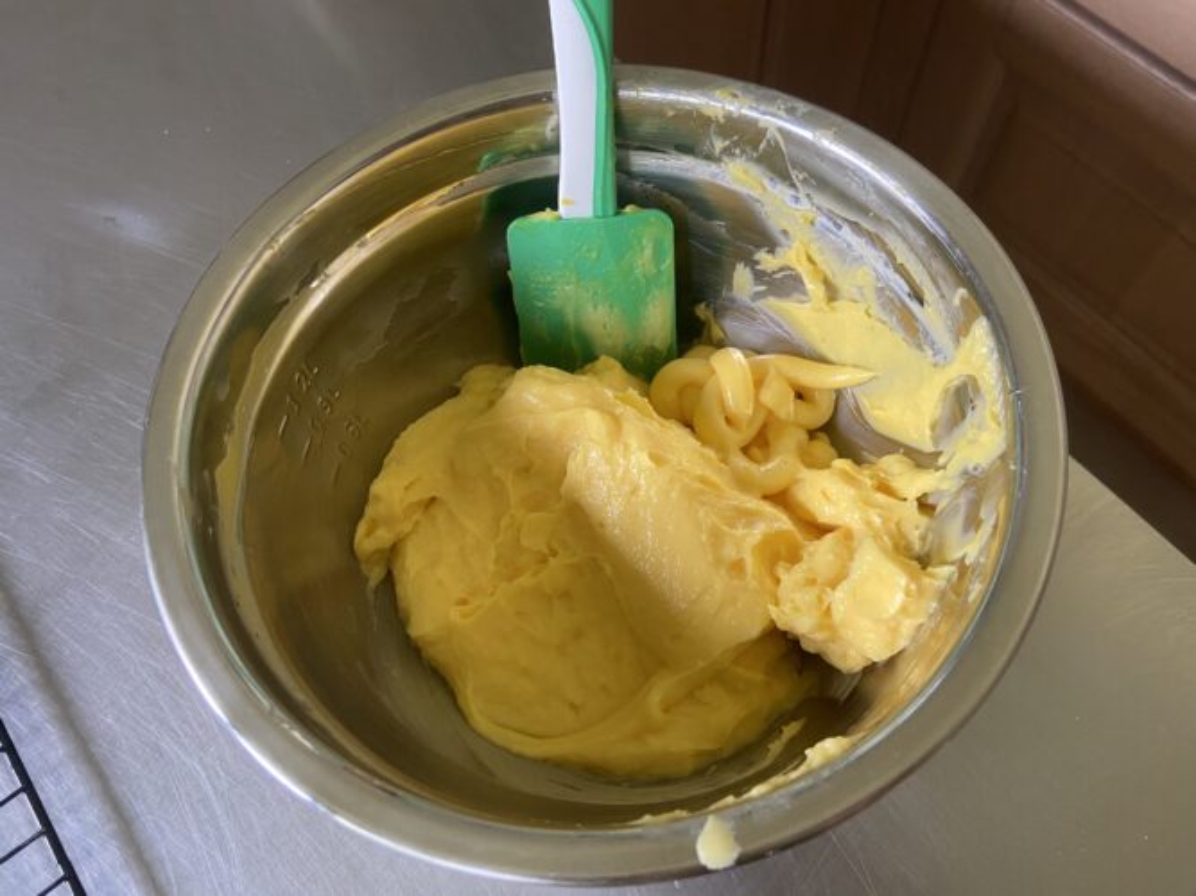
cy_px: 448
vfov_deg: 53.0
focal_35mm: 26
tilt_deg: -63.8
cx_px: 598
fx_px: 898
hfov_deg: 67.3
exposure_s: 1/50
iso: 160
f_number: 1.8
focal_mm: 4.25
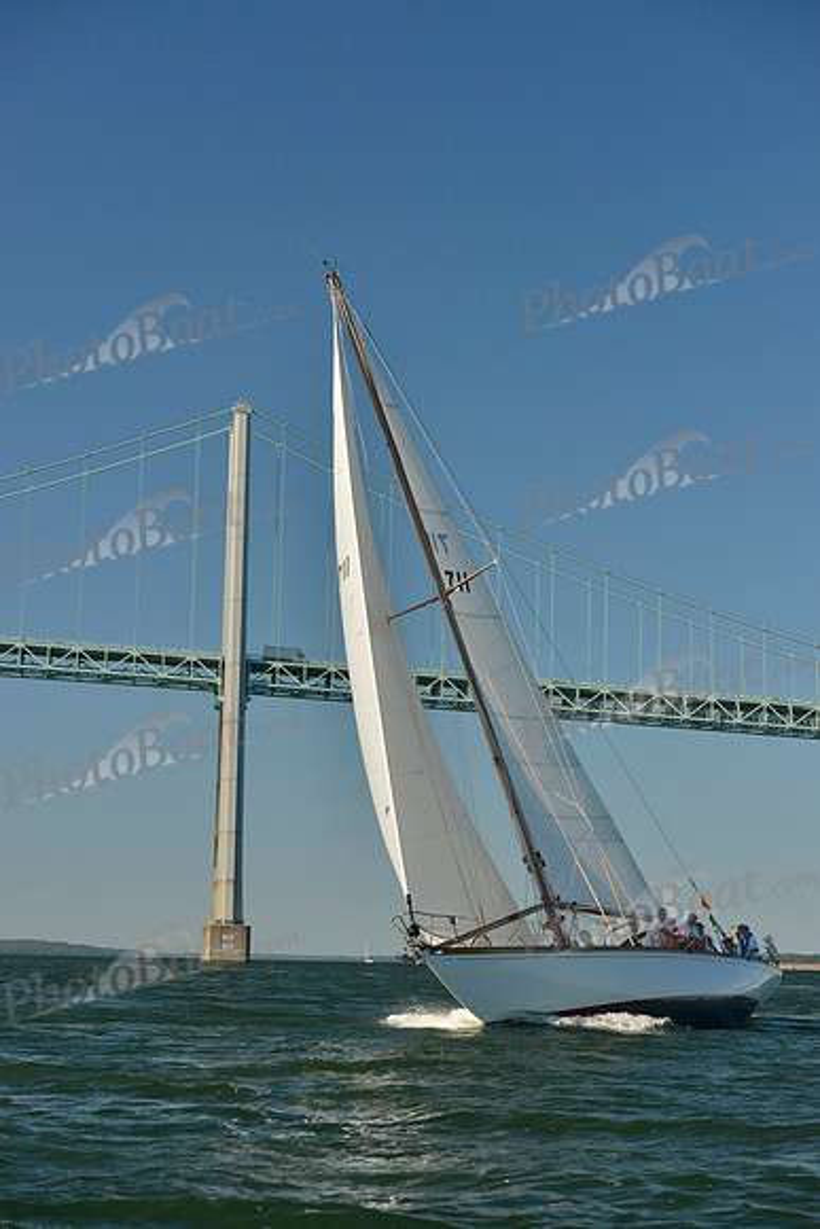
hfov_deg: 19.5
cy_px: 614
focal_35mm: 70
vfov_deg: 28.8
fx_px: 2390
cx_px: 410
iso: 400
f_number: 6.3
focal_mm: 70
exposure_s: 1/1250
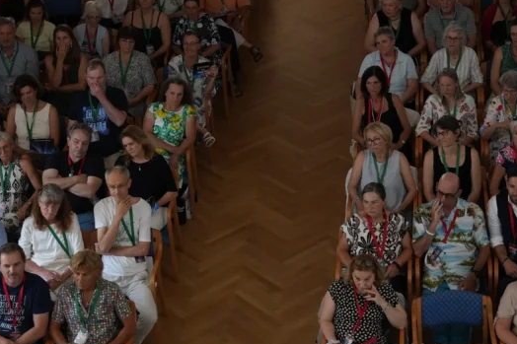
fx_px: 1263
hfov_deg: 23.1
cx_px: 317
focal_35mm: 88
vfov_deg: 15.5
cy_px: 136
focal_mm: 45
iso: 1250
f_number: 2.8
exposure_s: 1/200
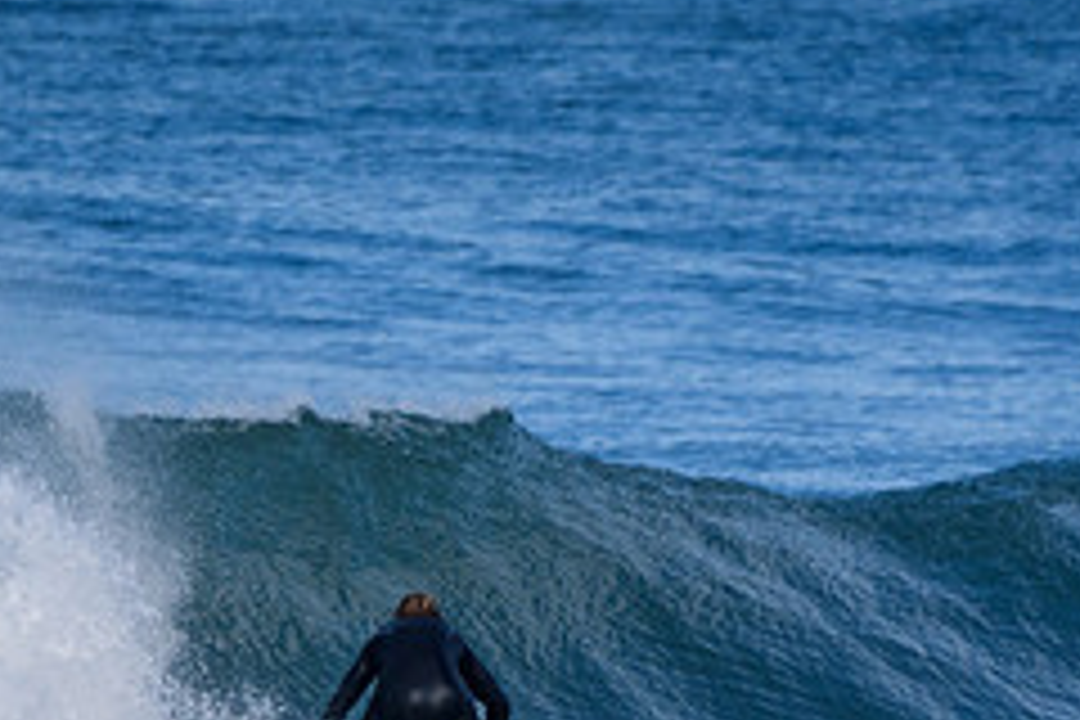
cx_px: 396
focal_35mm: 1411
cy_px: 763
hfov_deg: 1.5
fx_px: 42327
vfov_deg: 1.0
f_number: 5.6
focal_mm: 390
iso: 320
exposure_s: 1/2000
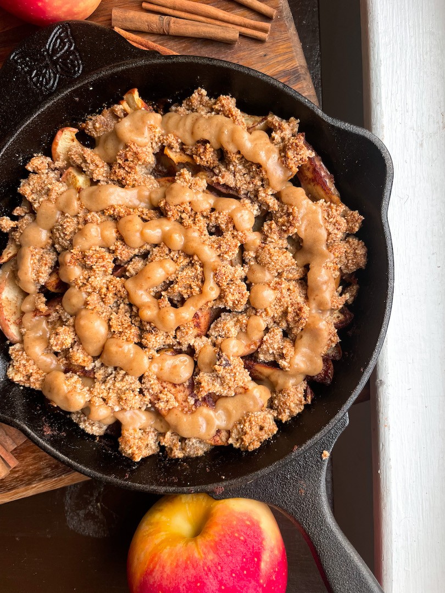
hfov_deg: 53.1
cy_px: 296
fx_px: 446
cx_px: 222
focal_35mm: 26
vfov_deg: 67.3
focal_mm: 4.2
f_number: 1.6
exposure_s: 1/120
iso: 40
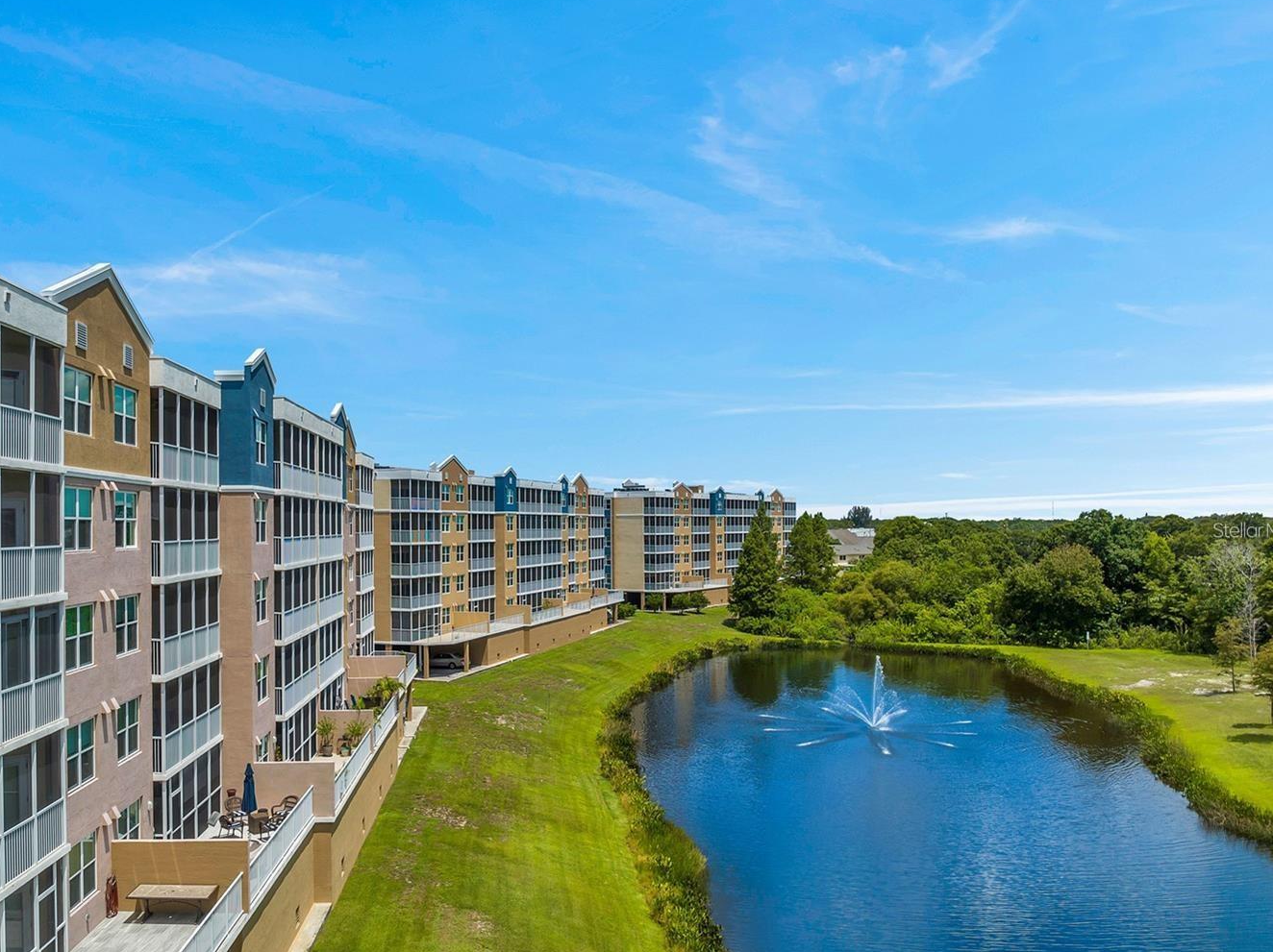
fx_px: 1066
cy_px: 530
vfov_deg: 48.1
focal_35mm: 29
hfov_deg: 61.4
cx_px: 535
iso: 100
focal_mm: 12.29
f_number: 2.8
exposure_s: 1/240
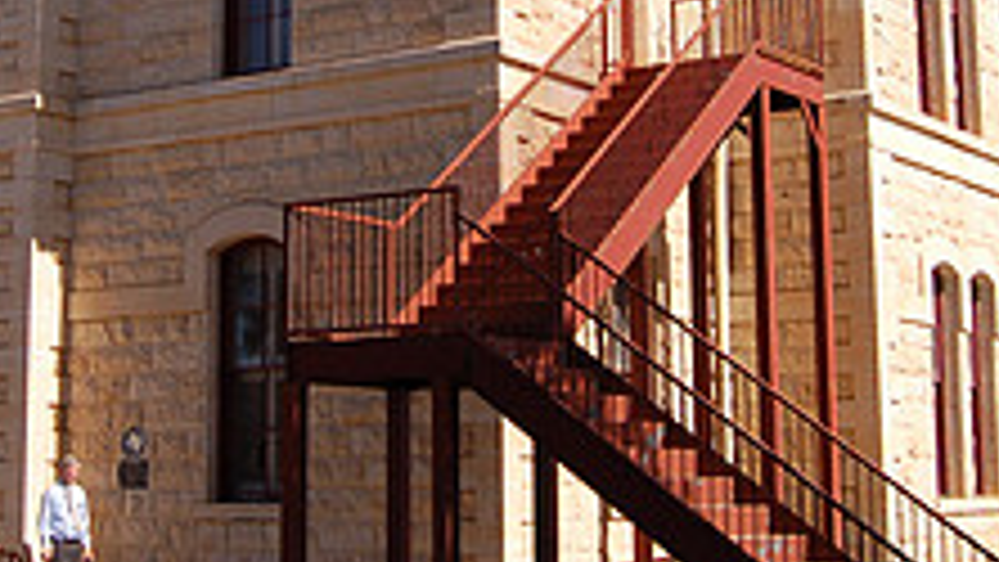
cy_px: 63
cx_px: 400
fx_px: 1961
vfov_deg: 16.1
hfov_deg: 28.5
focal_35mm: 74
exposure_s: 1/1000
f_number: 5.6
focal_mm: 18
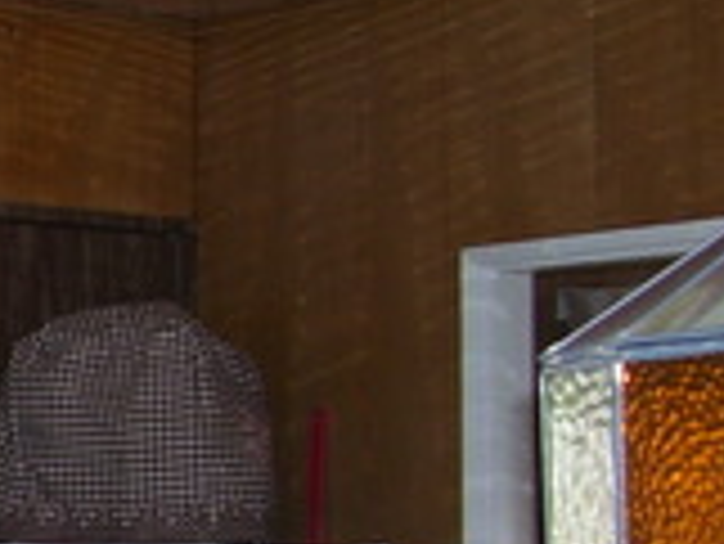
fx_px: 3077
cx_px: -630
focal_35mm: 147
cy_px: 531
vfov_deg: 10.0
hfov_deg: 12.2
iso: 80
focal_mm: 6
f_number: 2.7
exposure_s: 1/60
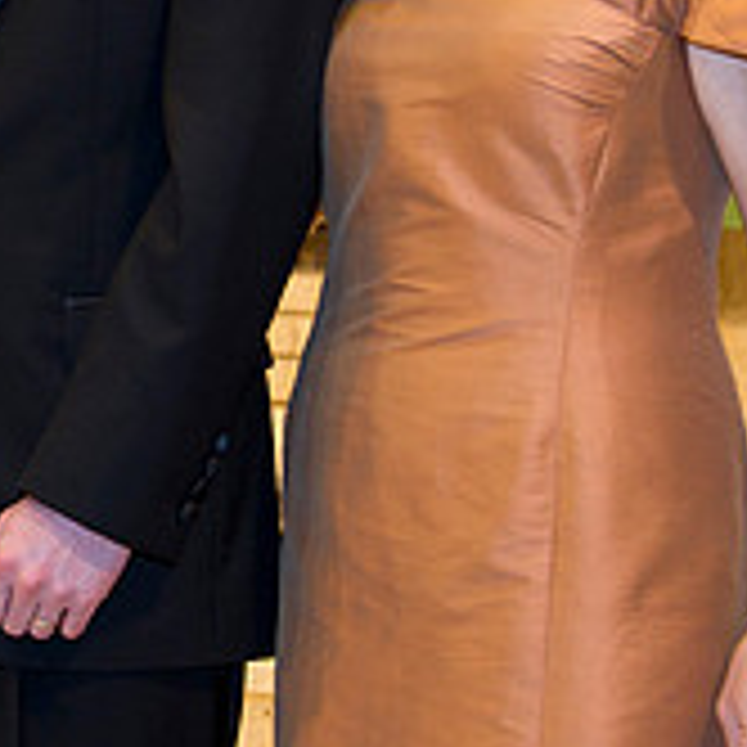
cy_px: 36
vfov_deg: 15.2
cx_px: -202
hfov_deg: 14.8
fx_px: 2759
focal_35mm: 113
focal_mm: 38
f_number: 5
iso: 1600
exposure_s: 1/60
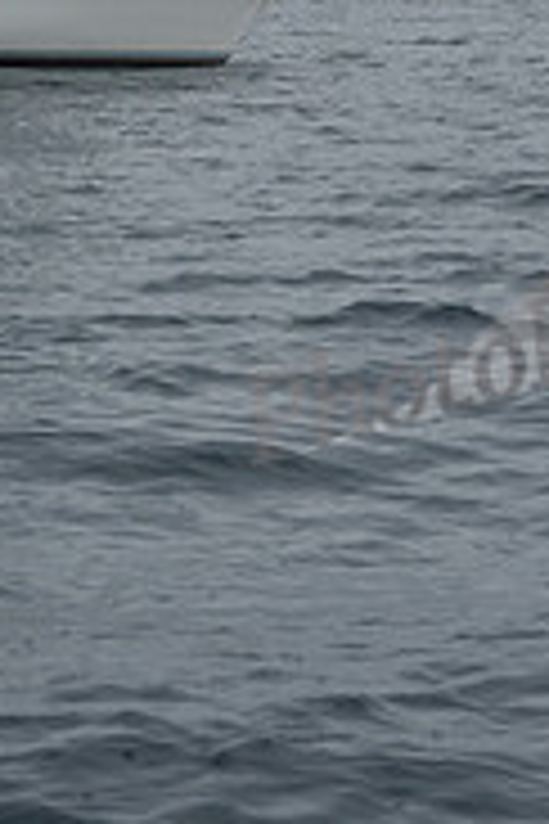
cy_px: -279
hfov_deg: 5.8
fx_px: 5444
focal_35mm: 238
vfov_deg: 8.5
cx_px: 11
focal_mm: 75
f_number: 10
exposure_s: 1/800
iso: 250
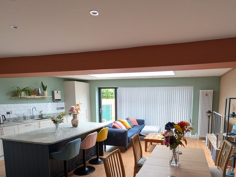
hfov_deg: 71.0
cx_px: 139
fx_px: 164
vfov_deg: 55.5
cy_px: 119
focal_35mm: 24
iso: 49
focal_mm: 1.85
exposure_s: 1/41.2
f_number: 2.2
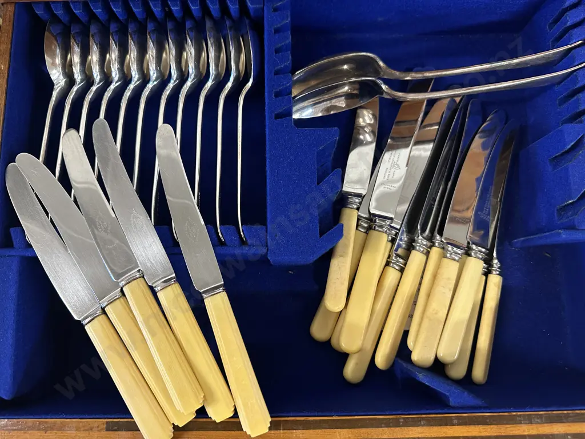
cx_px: 292
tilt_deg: -77.5
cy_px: 220
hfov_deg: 71.6
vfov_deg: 56.8
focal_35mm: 24
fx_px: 406
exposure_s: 1/50
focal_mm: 6.86
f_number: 1.78
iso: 500
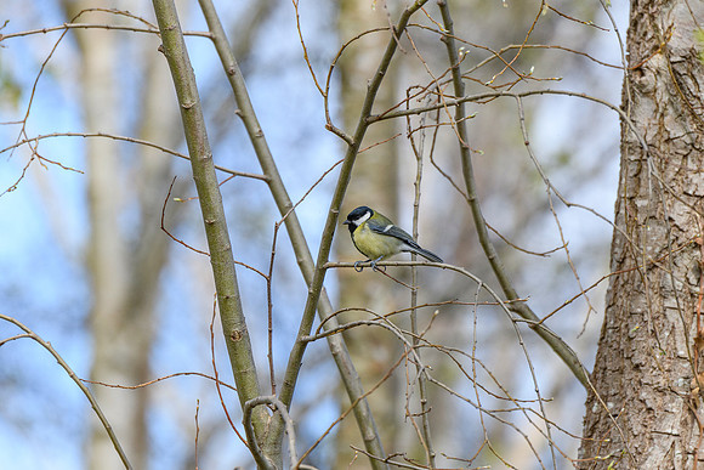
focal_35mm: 506
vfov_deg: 2.7
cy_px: 202
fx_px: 9889
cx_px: 311
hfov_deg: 4.1
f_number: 6.3
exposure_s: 1/1600
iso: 900
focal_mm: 400
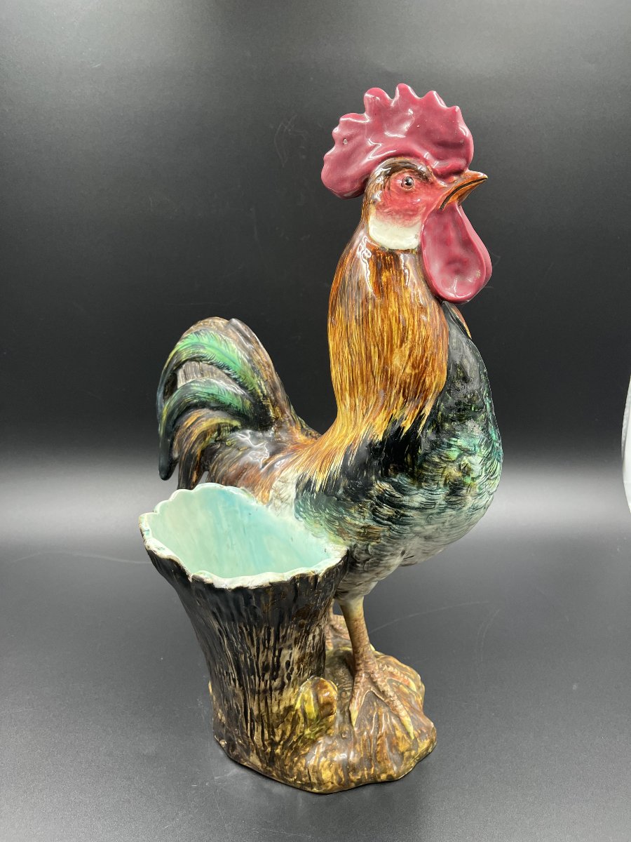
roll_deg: +2.9
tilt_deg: -18.4
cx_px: 316
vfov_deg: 67.3
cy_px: 421
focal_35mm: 26
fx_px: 632
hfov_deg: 53.1
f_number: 1.6
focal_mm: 5.1
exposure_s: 1/102
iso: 125
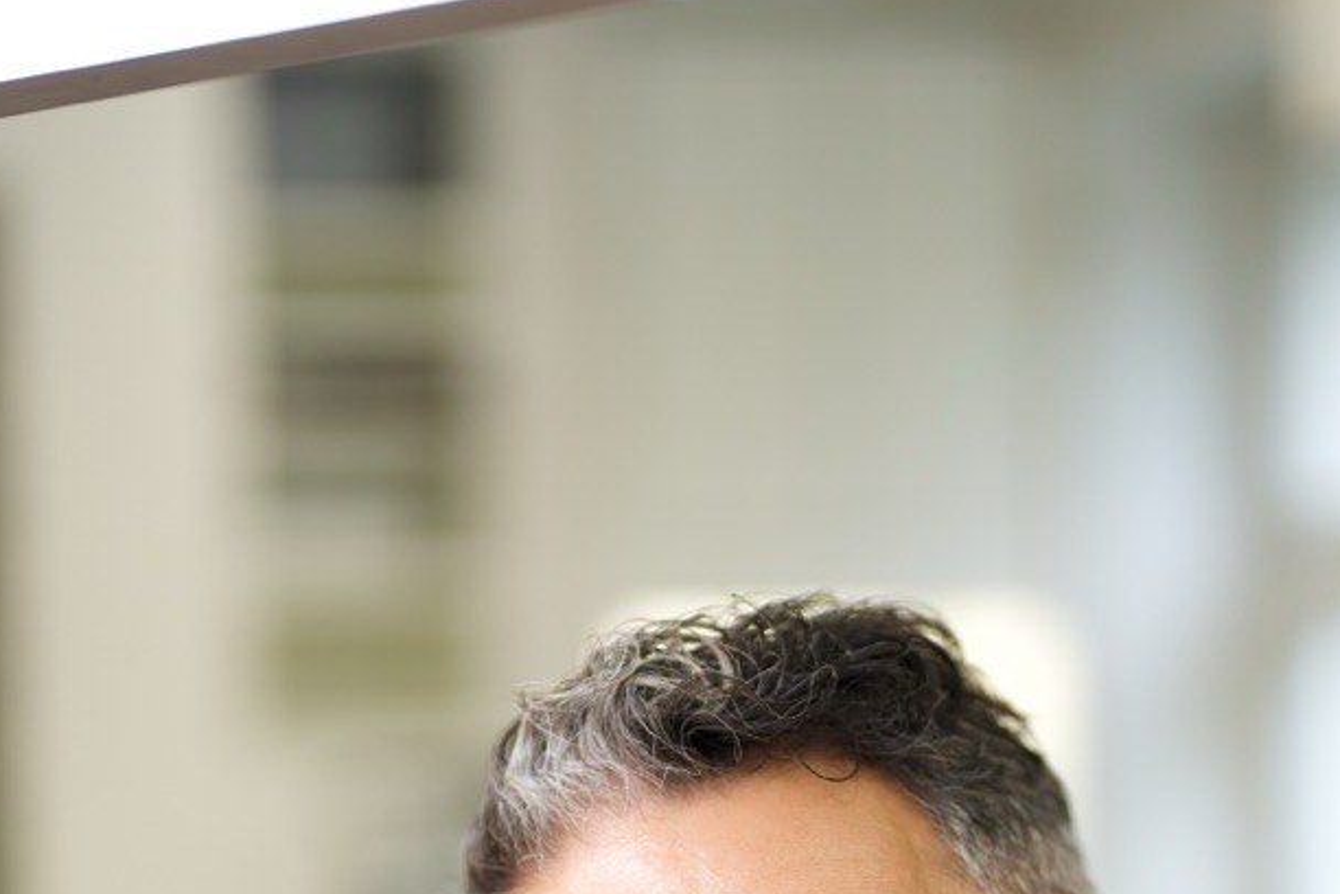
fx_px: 5471
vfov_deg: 9.1
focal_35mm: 147
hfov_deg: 14.0
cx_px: 729
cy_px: 1236
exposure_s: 1/320
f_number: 1.2
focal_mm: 50
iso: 100
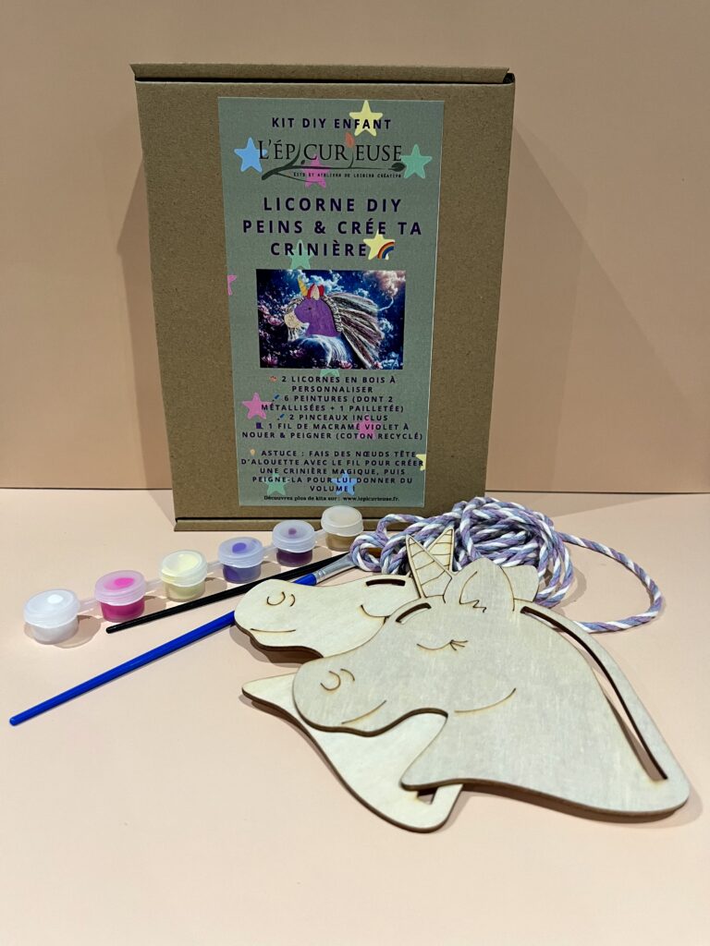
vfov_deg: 67.3
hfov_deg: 53.1
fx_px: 711
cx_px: 355
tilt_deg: -22.9
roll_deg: +0.3
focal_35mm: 26
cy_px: 473
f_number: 1.6
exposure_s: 1/50
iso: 125
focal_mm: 5.1
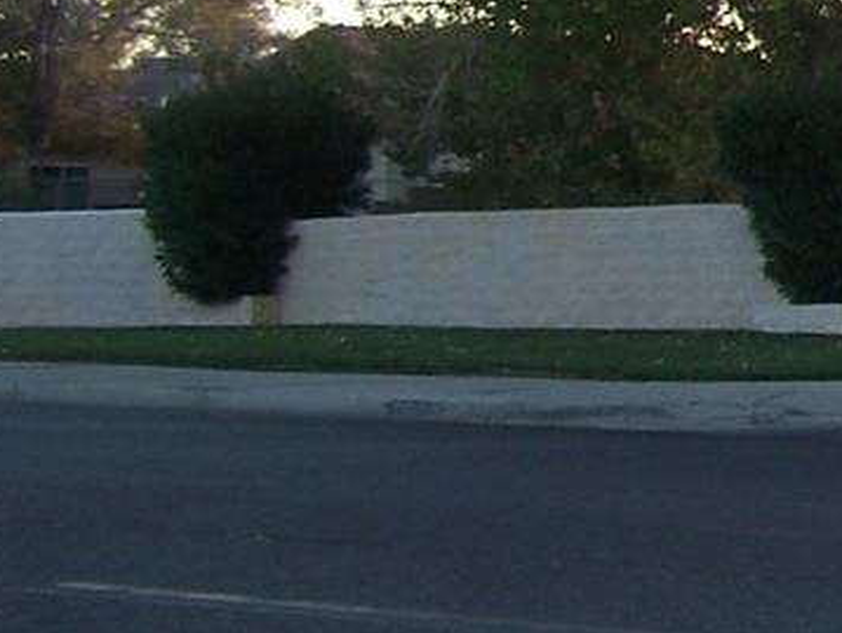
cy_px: -127
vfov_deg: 9.2
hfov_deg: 11.1
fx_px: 3870
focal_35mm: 159
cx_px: 1748
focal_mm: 6.3
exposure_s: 1/180
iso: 80
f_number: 2.8
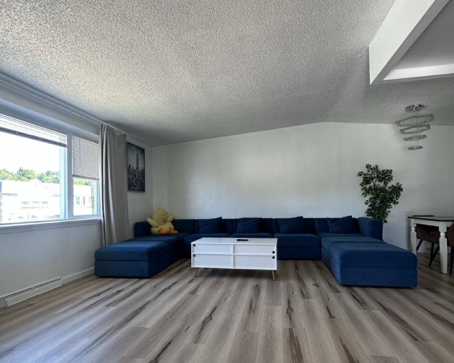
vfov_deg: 70.6
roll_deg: +0.2
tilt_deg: +0.8
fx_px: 255
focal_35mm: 19
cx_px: 236
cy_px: 202
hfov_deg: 83.3
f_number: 2.2
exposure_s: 1/99
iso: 100
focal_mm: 2.22
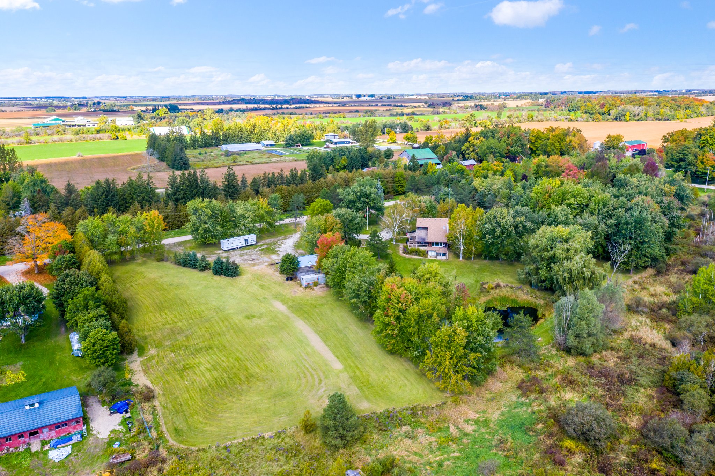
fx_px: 556
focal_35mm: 28
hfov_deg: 65.5
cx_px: 358
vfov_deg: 46.4
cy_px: 238
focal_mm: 10.26
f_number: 5.6
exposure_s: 1/320
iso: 100
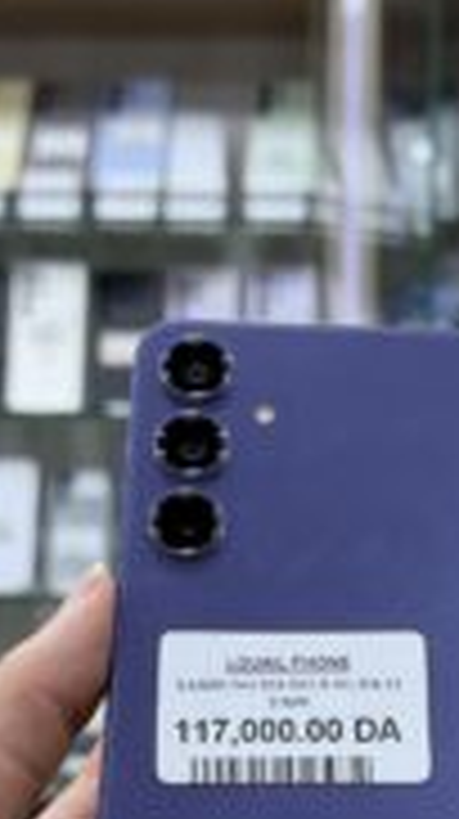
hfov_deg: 16.7
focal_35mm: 72
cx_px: 326
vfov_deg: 28.2
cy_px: 752
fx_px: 1562
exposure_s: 1/122
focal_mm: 6.76
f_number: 1.78
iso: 50
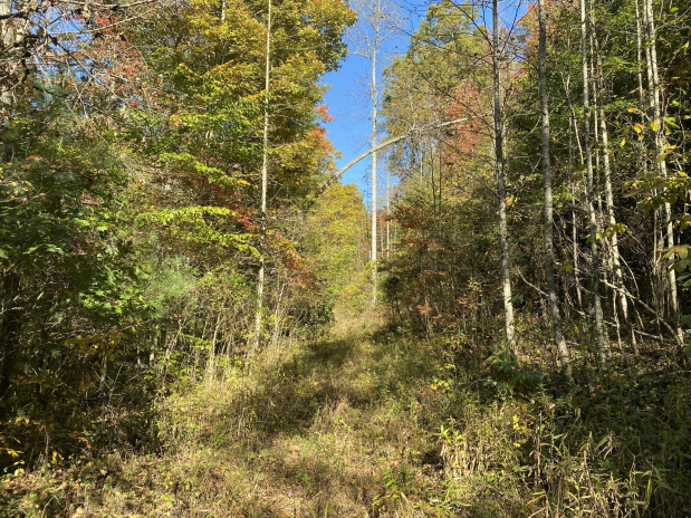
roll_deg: -0.8
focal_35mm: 28
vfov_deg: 49.7
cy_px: 248
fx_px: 559
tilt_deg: +8.2
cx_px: 358
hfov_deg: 63.4
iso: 32
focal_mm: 4.25
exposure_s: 1/536
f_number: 1.8
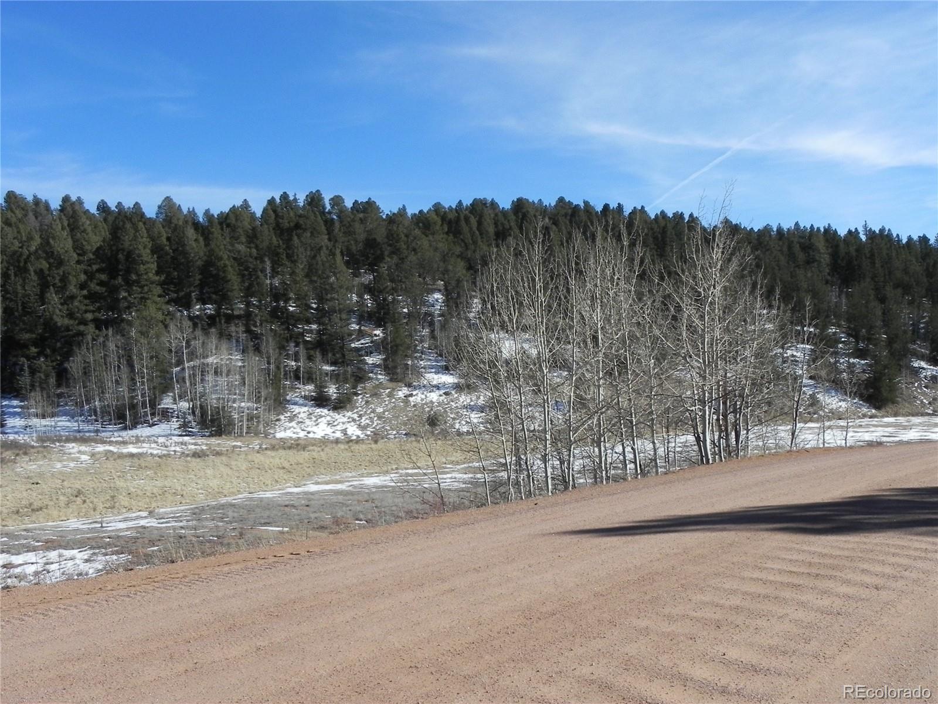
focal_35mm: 37
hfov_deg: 50.1
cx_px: 469
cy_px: 352
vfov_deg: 38.7
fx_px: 1003
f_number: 8
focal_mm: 6.6
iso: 160
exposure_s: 1/435
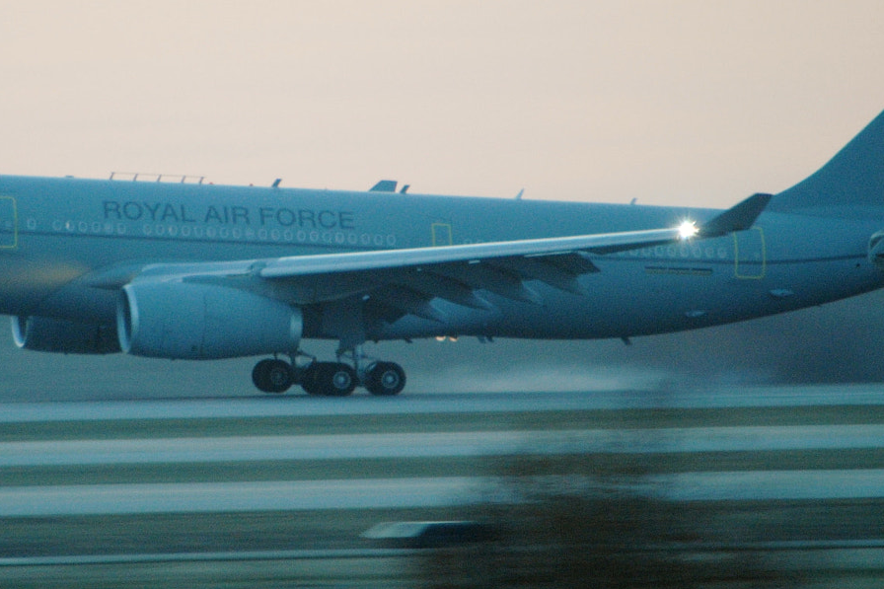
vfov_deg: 1.7
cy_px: 234
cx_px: 334
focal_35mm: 804
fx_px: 19738
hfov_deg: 2.6
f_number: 5.6
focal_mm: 300
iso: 400
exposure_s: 1/25
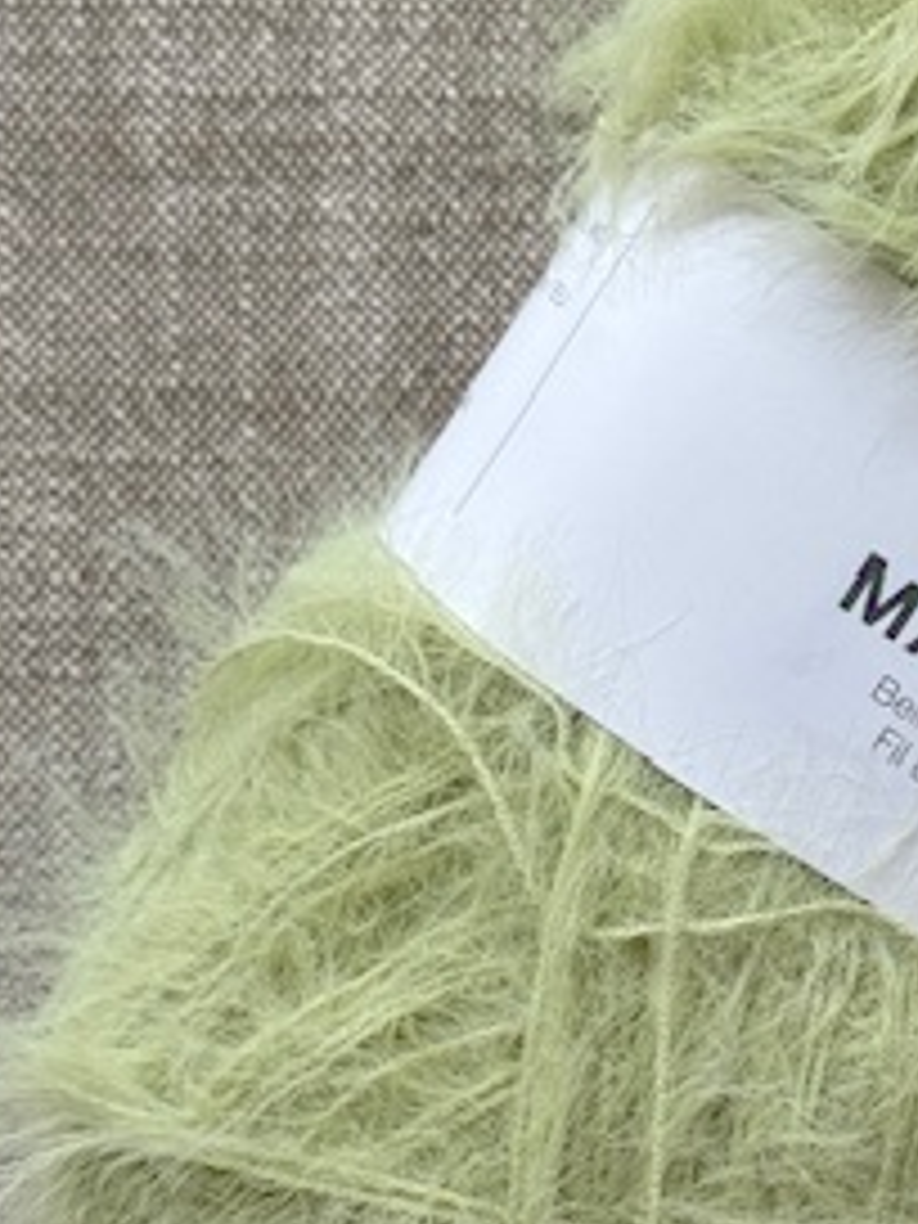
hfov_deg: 12.9
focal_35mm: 113
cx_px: 1012
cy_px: 756
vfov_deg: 17.4
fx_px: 3996
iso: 64
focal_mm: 6.76
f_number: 1.78
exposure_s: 1/700
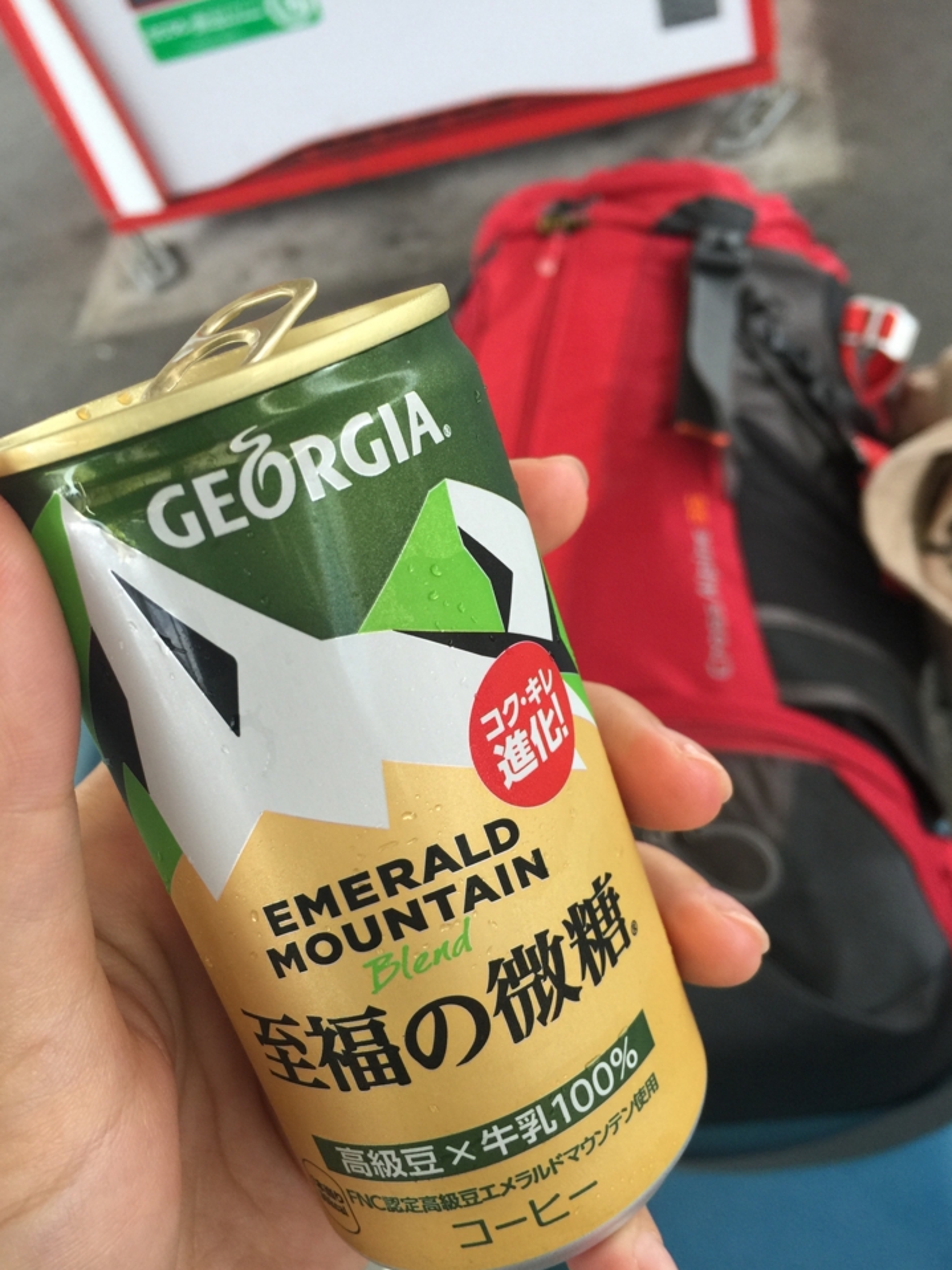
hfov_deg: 45.4
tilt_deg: -48.4
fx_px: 1137
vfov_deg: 58.3
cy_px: 676
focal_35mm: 31
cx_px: 501
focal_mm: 4.15
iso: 32
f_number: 2.2
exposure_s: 1/30
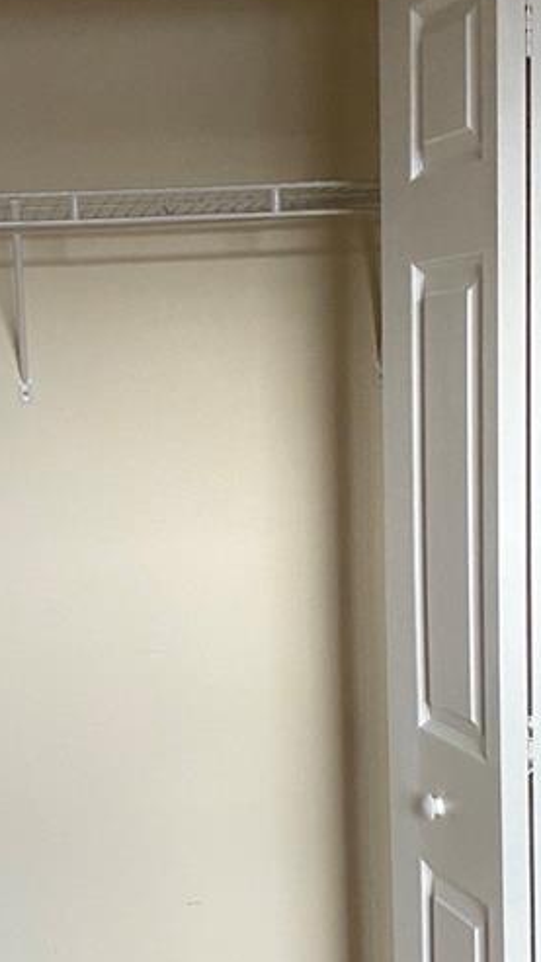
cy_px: 611
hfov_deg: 17.3
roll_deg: +2.7
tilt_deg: -8.7
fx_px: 1761
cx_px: 92
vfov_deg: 30.4
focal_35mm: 69
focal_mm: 4.25
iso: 320
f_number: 1.8
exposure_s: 1/40
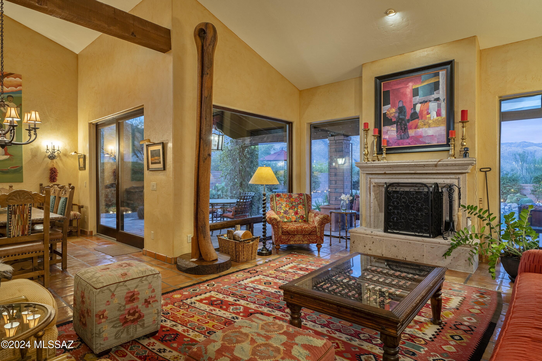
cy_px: 180
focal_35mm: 19
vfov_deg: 64.5
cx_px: 271
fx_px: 286
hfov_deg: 86.9
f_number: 7.1
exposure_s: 1/10
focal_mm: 19
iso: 200
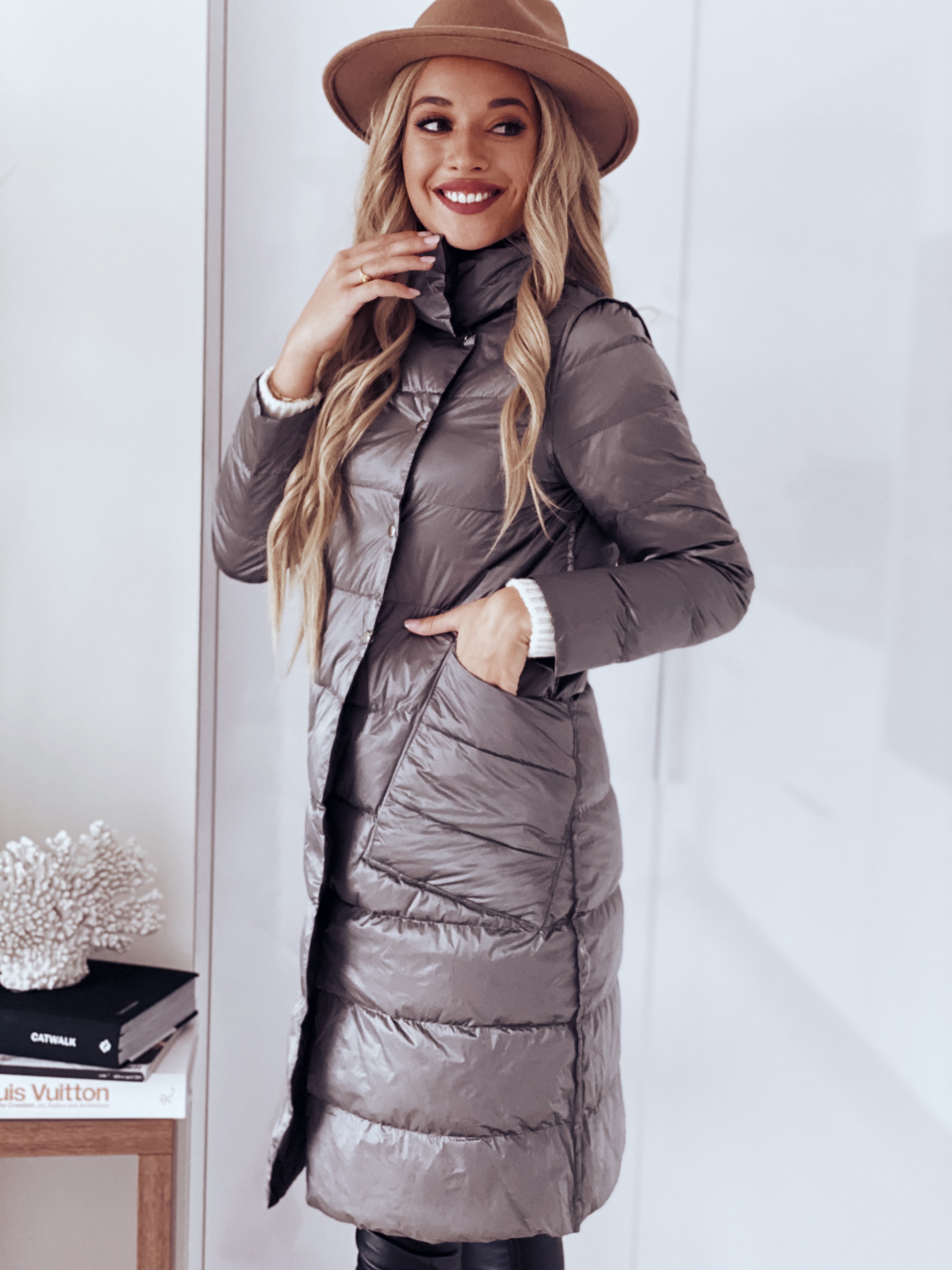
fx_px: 1907
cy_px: 635
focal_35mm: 52
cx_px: 476
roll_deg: -2.4
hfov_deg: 28.0
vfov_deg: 36.8
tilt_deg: -6.8
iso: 250
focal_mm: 6
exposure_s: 1/67
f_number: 2
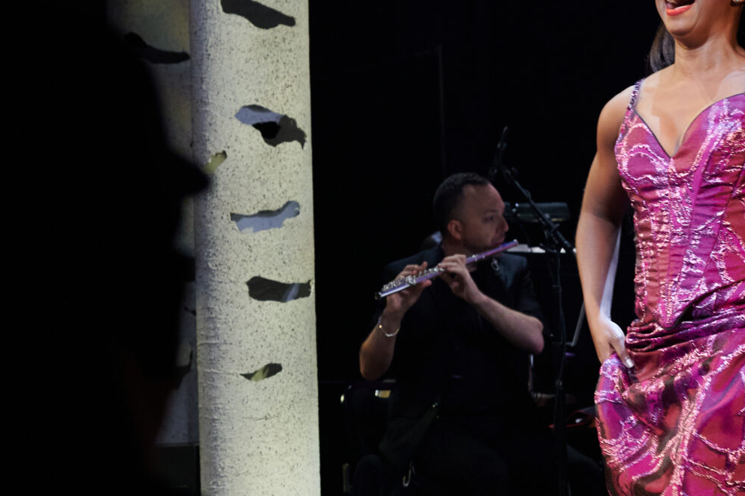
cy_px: 329
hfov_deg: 11.0
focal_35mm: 186
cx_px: 737
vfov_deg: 7.4
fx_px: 3846
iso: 1000
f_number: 6.3
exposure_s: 1/250
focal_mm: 72
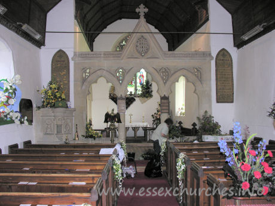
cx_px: 138
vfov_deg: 40.7
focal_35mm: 35
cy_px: 103
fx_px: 278
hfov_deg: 52.6
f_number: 2.8
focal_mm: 8.9
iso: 114
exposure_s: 1/60.1
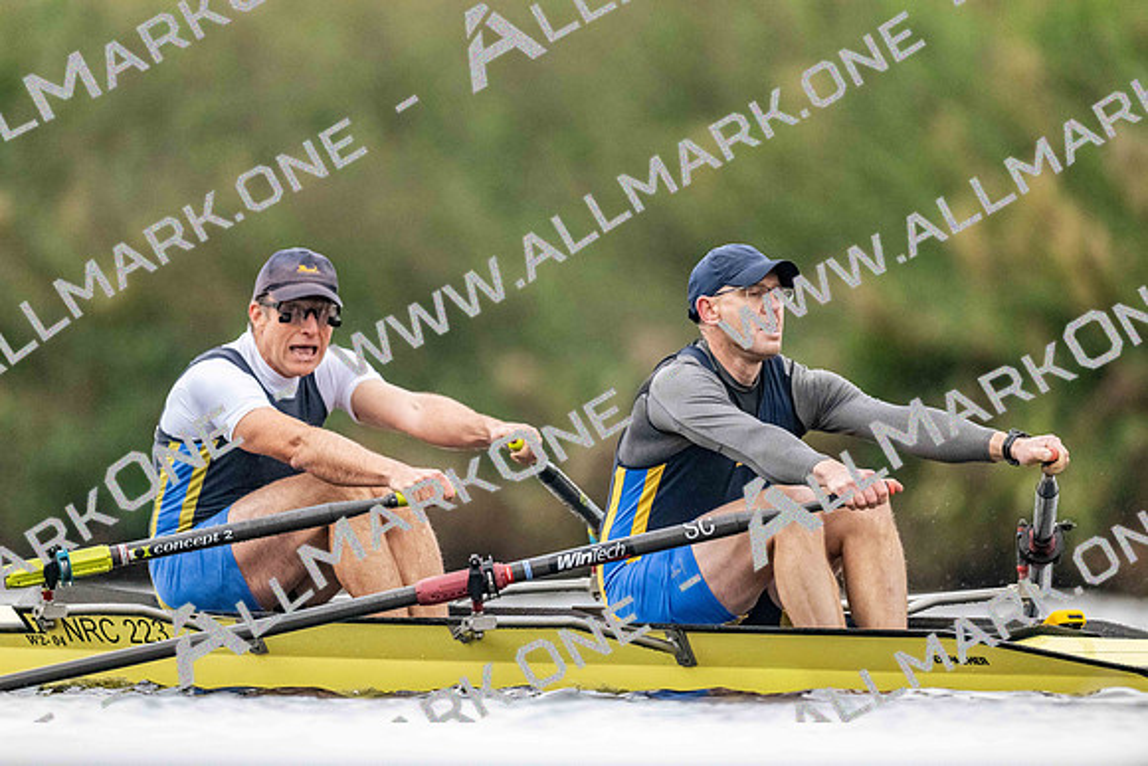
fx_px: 19137
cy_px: 383
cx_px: 574
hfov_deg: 3.4
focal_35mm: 600
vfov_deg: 2.3
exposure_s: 1/2500
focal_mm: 600
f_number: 4
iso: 5600
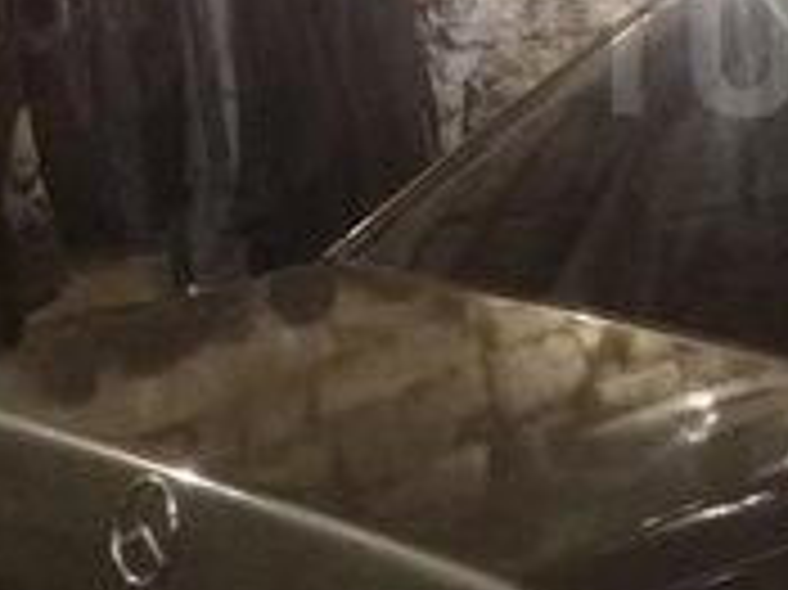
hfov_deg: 15.9
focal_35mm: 117
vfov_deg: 12.5
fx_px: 2662
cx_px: 1036
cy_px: 47
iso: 250
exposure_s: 1/17
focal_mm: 3.3
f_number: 2.2
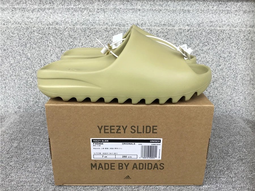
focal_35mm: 31
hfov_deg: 58.4
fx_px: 228
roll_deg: -0.1
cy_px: 96
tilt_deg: -19.4
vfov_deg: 45.4
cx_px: 128
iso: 25
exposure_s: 1/128
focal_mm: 3.3
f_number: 2.4
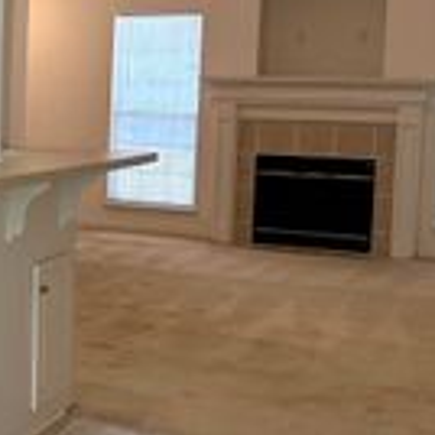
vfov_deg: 21.9
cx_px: -198
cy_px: 164
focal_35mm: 79
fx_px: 1123
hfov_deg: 19.4
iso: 160
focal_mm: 6.86
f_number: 1.78
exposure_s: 1/120
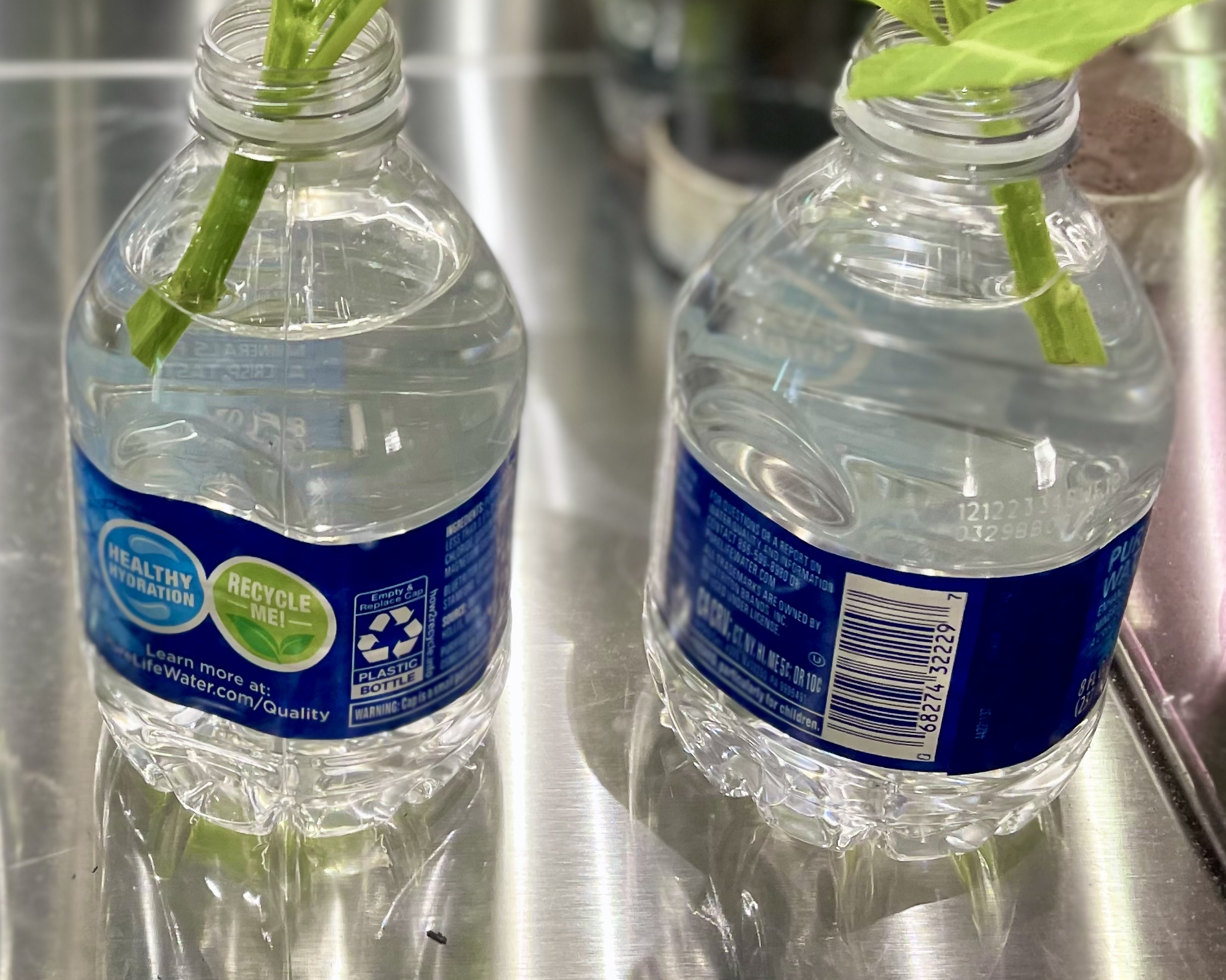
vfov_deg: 27.4
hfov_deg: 33.8
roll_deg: +2.0
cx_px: 267
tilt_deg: -29.6
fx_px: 1959
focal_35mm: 54
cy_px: 152
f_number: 1.6
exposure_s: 1/121
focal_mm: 4.2
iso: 100
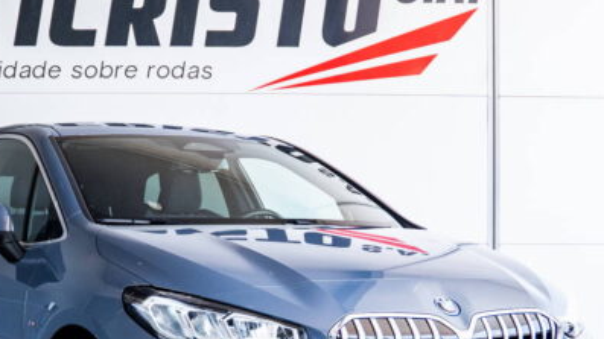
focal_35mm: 79
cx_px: 196
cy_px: 255
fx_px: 1265
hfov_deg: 26.7
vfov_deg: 15.2
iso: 640
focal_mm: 26.3
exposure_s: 1/500
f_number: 2.8
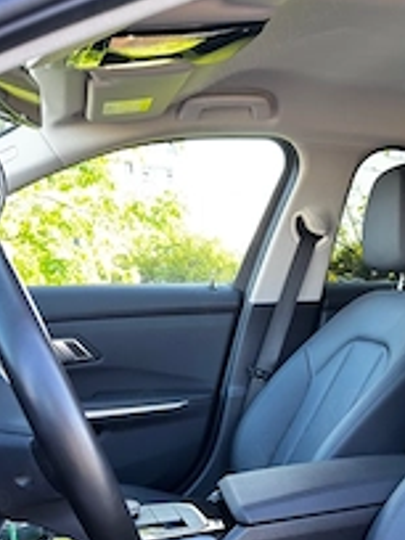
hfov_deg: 30.1
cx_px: 331
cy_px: 482
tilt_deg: -15.1
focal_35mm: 47
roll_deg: -2.2
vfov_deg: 37.8
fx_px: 733
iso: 125
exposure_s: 1/72
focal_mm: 6.76
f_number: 1.78
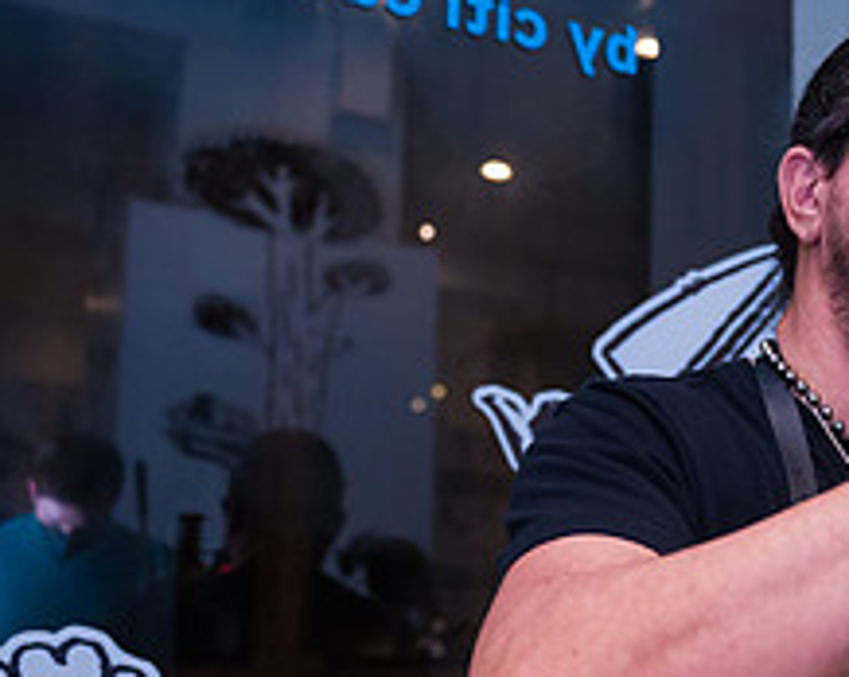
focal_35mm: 60
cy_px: 517
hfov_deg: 28.7
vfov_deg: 25.0
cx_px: 923
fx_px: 1506
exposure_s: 1/400
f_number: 3.2
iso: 1600
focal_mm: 24
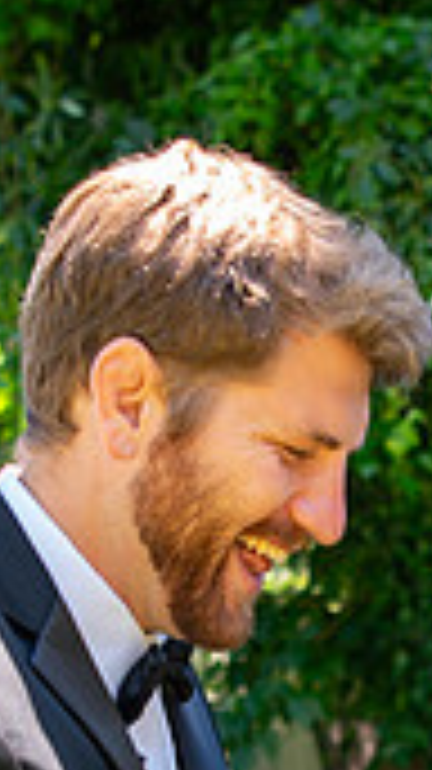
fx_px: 1734
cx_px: 364
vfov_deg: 23.8
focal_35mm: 85
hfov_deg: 14.1
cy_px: 788
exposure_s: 1/125
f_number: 2.8
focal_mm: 24
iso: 100
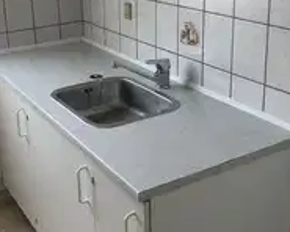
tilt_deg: -17.6
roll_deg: +2.6
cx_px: 96
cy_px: 64
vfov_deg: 27.3
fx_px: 472
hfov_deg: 33.8
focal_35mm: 55
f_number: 1.8
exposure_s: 1/84
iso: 80
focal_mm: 3.99
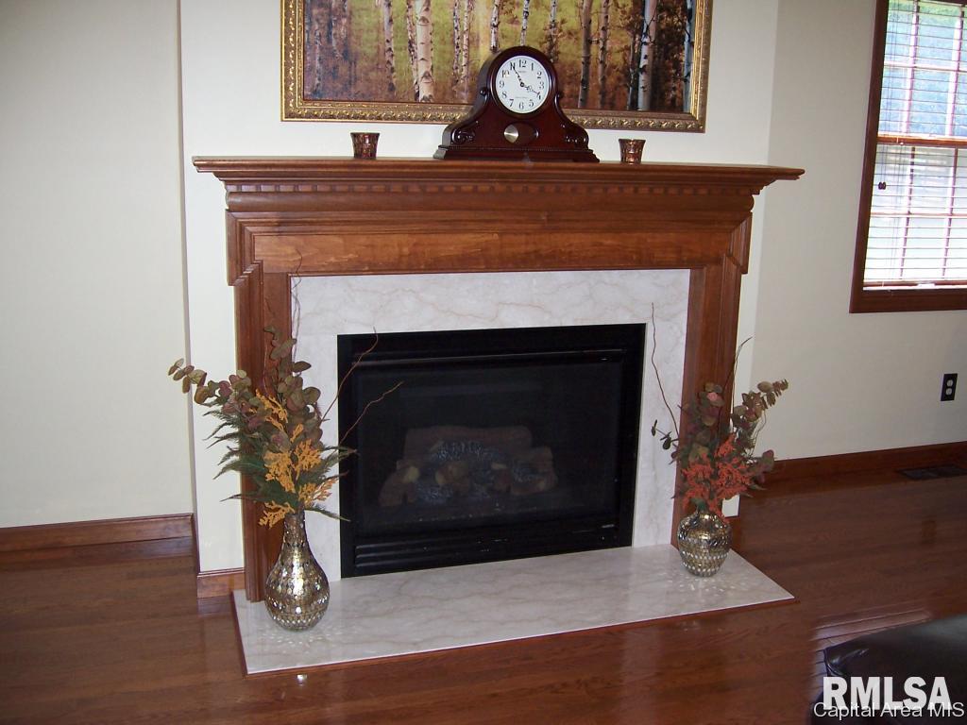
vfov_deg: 39.7
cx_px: 484
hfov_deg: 51.4
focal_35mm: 36
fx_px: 1006
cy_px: 362
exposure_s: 1/60
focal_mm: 6
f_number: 3
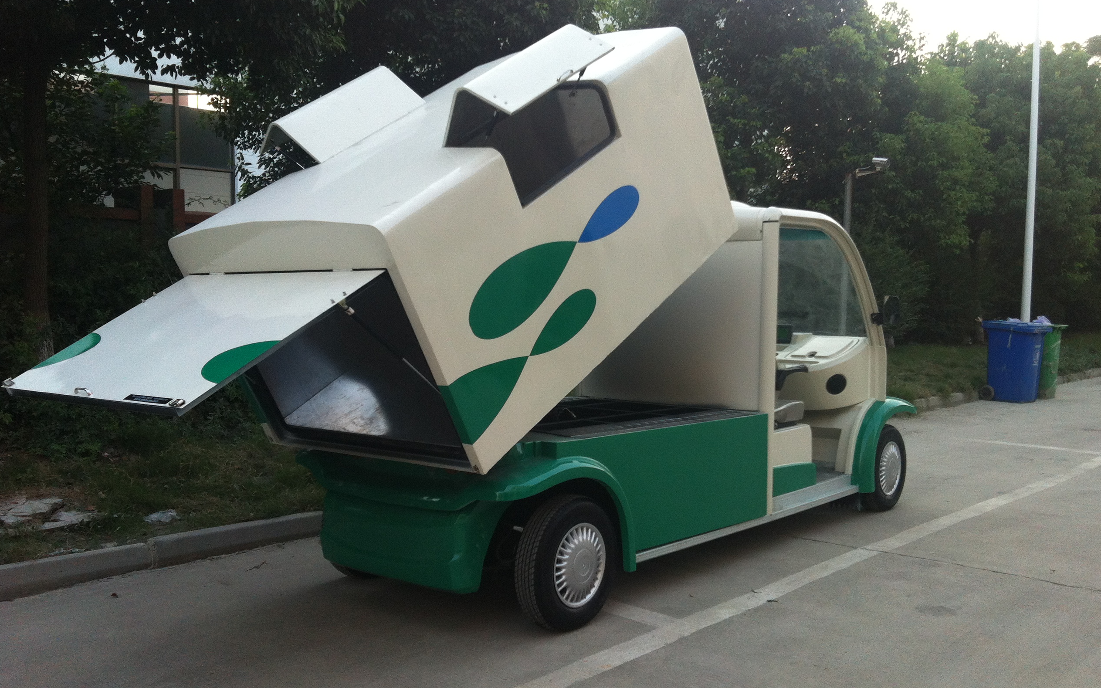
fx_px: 1140
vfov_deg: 33.6
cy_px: 332
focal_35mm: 38
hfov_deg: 51.5
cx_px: 557
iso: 125
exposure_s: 1/120
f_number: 2.8
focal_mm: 3.85
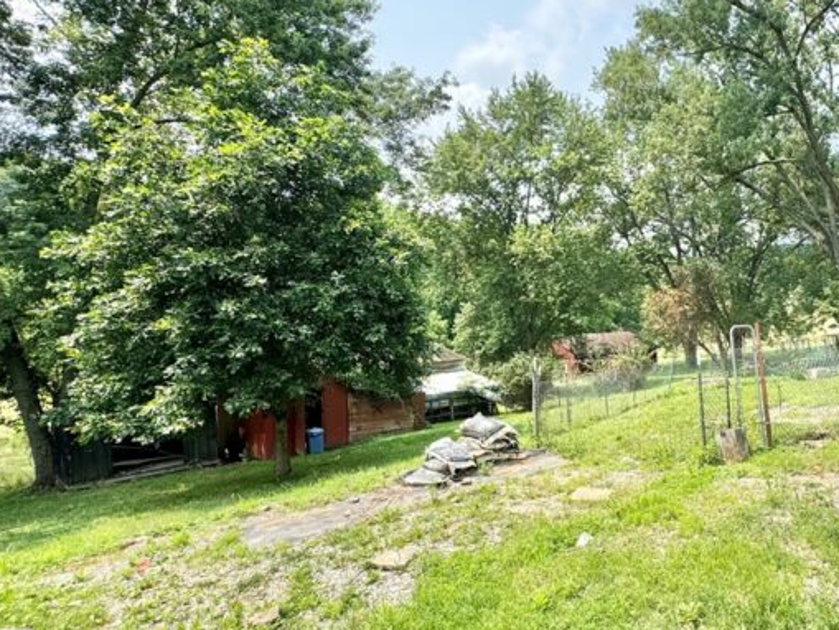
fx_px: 533
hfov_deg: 72.0
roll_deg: +1.2
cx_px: 612
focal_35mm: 22
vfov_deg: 61.0
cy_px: 341
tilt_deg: -2.3
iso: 50
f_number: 2.2
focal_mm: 2.22
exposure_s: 1/831
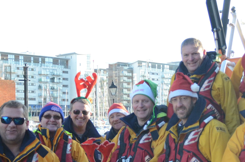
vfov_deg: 20.5
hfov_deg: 30.9
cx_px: 153
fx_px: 441
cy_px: 140
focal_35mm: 65
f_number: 3.8
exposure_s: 1/800
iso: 720
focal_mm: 18
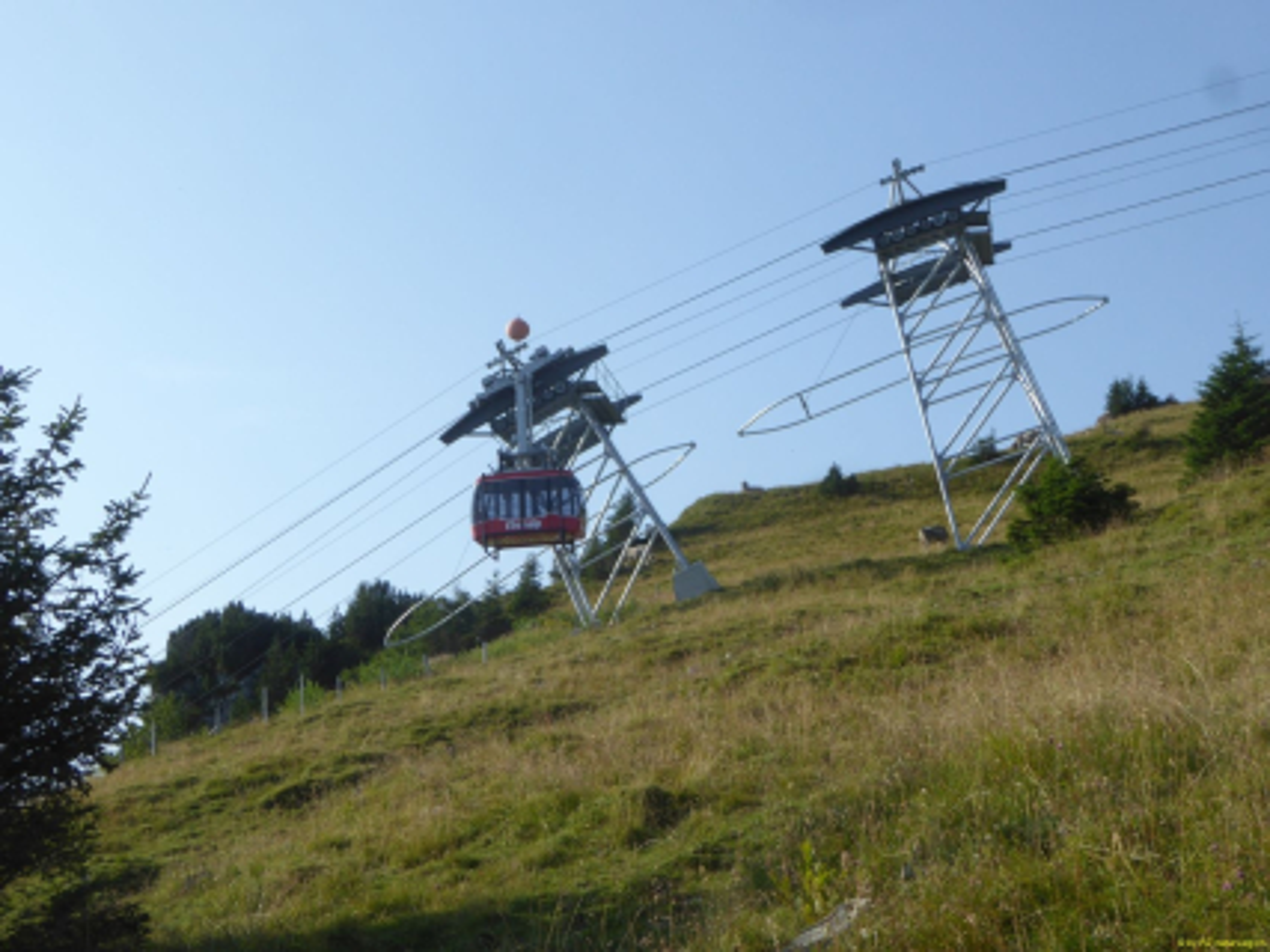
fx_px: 2237
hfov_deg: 31.7
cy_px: 476
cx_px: 635
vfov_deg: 24.0
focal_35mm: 61
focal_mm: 10.9
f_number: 5.6
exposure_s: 1/400
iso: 100
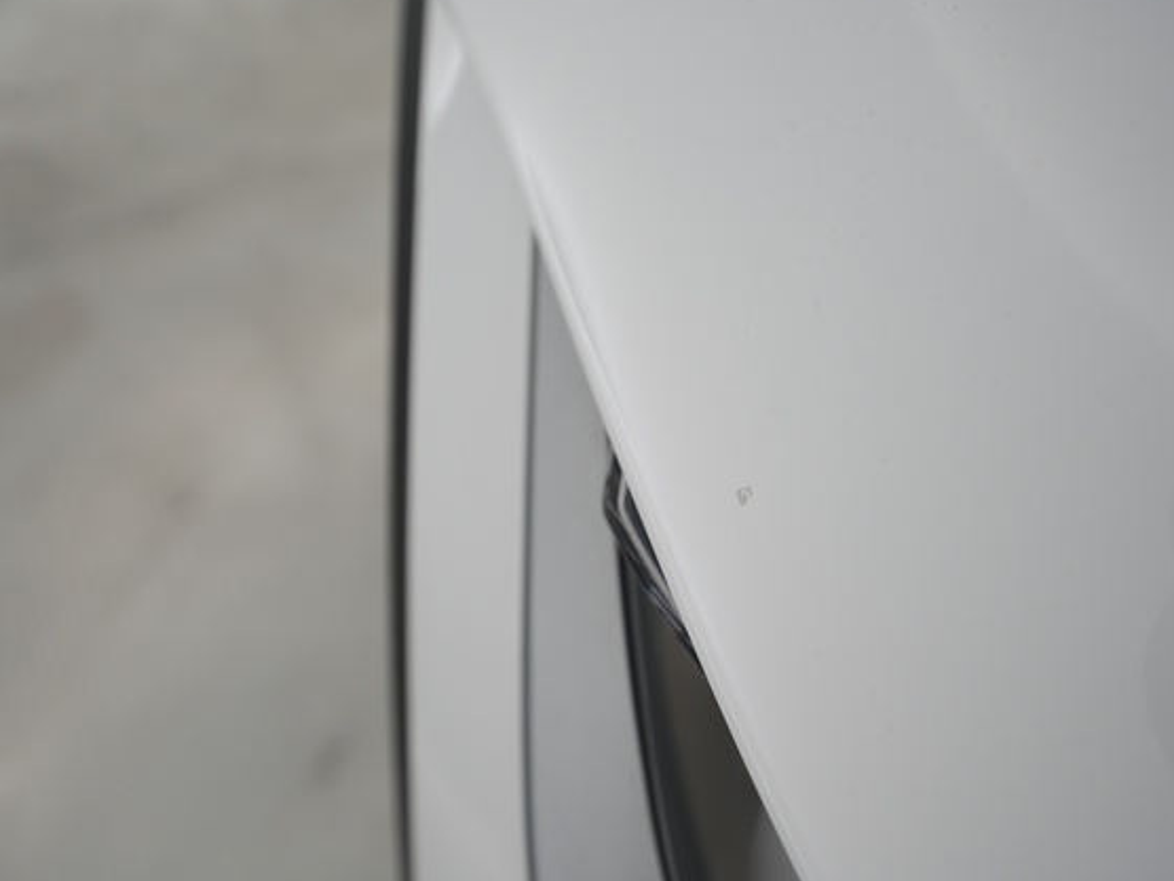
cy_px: 435
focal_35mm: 31
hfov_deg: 58.4
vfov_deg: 45.4
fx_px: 1051
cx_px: 589
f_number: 4.5
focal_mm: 28
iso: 800
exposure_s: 1/100
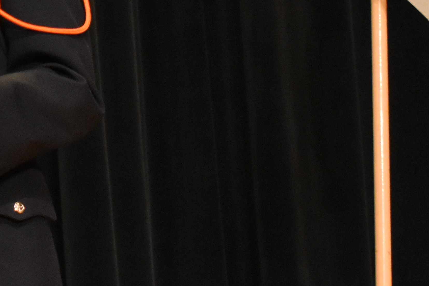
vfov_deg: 6.6
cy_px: -114
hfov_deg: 9.7
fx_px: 2466
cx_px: -160
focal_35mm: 207
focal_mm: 38
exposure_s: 1/100
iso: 3200
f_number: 4.8
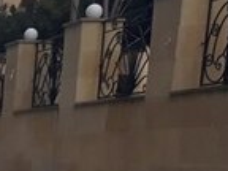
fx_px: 817
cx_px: -282
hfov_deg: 12.9
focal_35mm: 124
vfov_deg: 11.0
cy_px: 333
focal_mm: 3.71
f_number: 1.7
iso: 40
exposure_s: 1/183
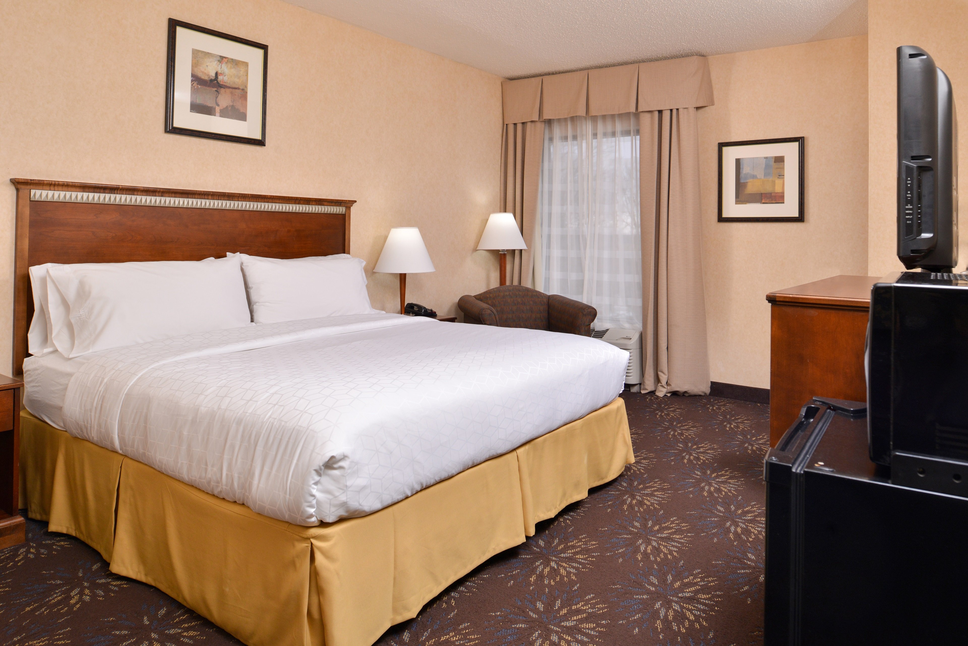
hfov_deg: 73.7
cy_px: 323
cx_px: 484
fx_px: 645
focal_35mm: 24
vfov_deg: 53.2
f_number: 7.1
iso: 400
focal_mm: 24
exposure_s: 1/125
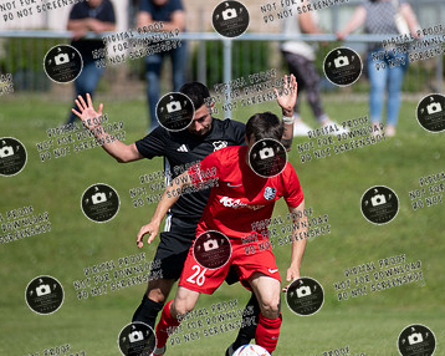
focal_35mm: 907
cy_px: 207
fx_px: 11939
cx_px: 297
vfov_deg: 1.7
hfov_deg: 2.1
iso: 360
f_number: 5.6
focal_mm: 500
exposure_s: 1/1600
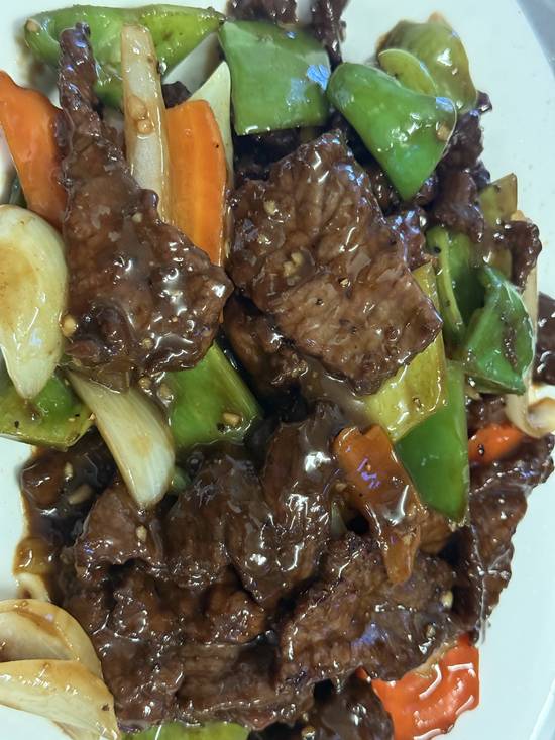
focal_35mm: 48
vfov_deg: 39.7
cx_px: 278
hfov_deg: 30.3
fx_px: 1026
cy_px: 370
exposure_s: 1/25
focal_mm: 6.76
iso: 640
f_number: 1.78
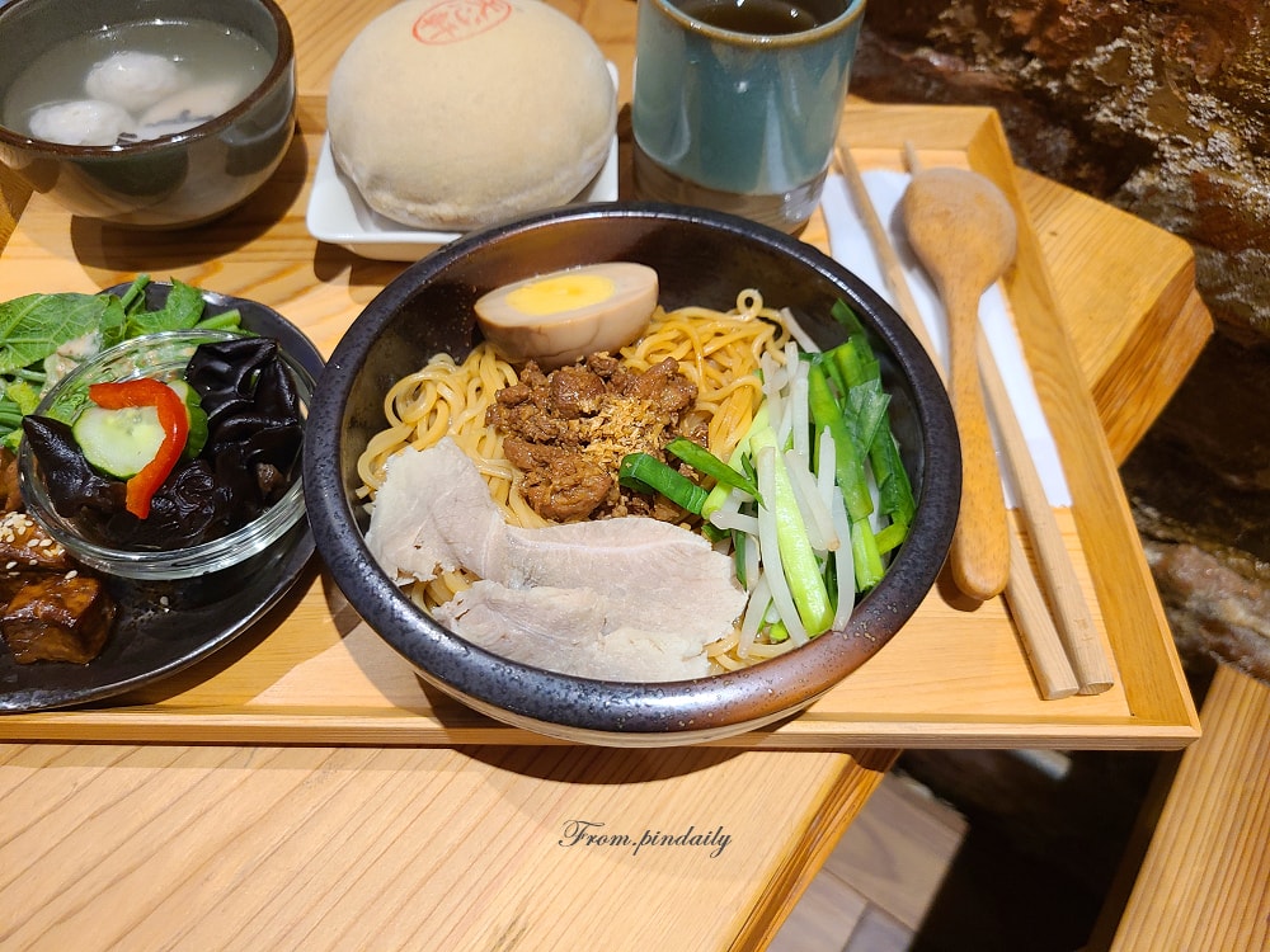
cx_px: 635
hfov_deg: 67.3
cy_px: 476
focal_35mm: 26
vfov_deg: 53.1
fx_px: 954
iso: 200
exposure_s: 1/40
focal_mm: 5.4
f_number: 1.8
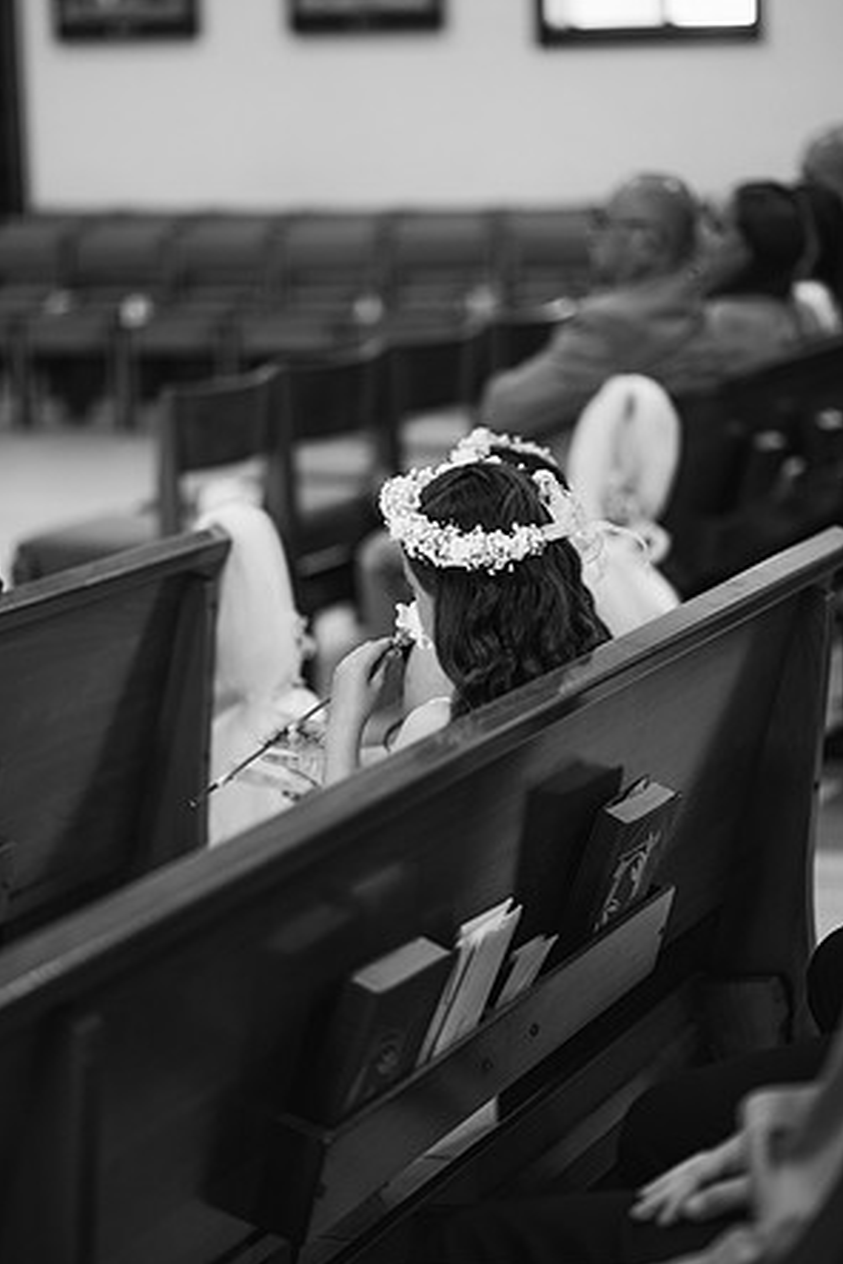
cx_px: 420
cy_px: 638
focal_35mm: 86
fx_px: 3021
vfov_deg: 23.6
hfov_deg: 15.9
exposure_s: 1/125
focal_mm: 85
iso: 250
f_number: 1.8
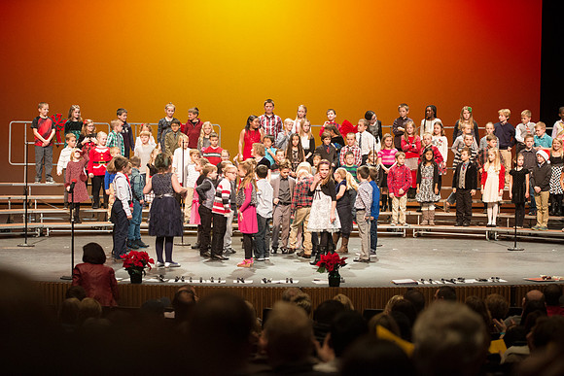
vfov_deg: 15.9
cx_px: 282
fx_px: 1348
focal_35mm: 86
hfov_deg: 23.6
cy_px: 188
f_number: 2.8
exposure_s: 1/160
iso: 2500
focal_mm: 86
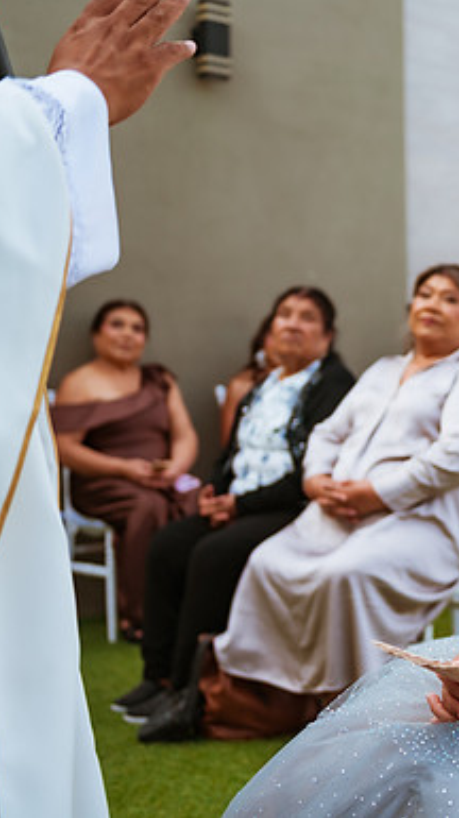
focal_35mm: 60
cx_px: 574
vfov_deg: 34.9
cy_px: 409
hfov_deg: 18.8
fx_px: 1301
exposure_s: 1/1250
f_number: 2.8
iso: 100
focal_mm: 38
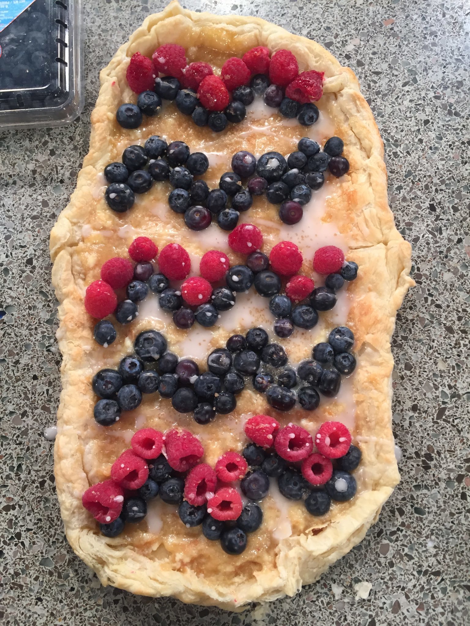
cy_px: 313
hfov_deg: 48.2
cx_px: 235
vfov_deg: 61.7
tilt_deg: -77.7
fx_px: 525
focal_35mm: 29
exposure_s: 1/30
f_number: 2.2
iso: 32
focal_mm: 4.15
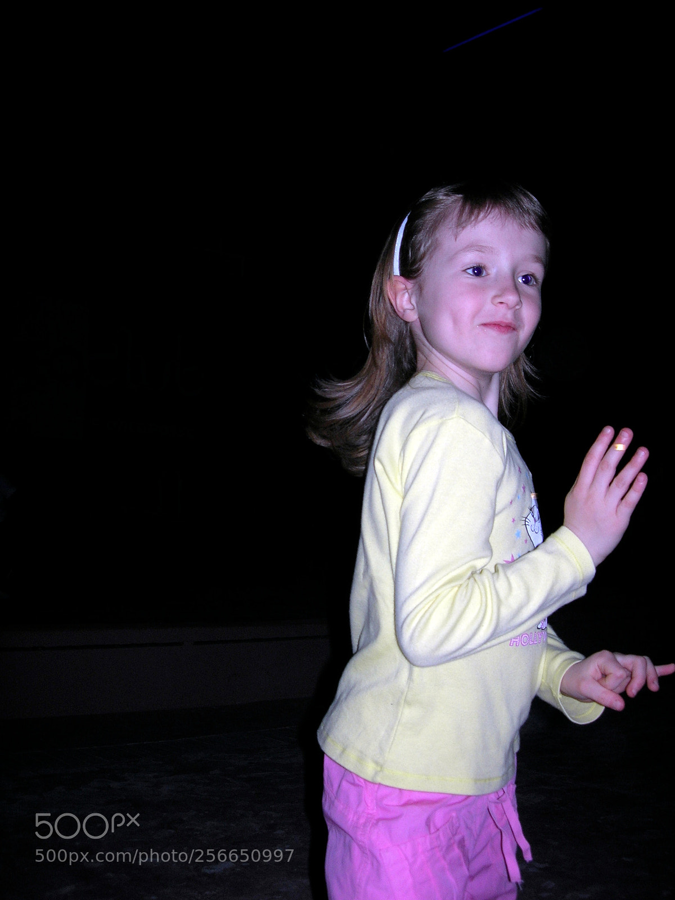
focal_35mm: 38
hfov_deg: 37.7
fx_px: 988
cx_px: 338
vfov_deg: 49.0
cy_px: 450
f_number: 2.8
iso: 64
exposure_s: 1/60.1
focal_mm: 7.8
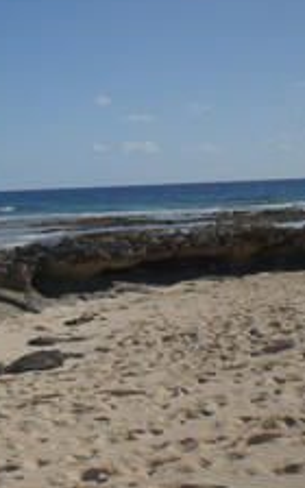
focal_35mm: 70
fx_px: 931
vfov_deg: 29.4
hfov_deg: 18.0
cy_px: 222
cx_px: -28
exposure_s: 1/1000
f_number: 8
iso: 200
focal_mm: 16
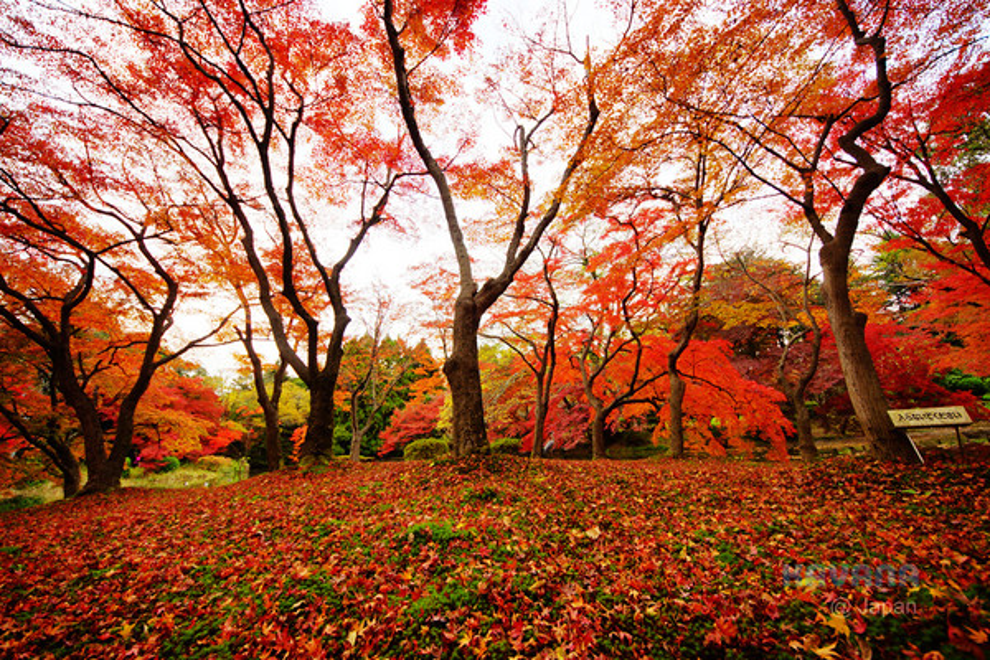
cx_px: 495
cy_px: 330
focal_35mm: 12
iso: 100
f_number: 5.6
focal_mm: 8
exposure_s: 1/100
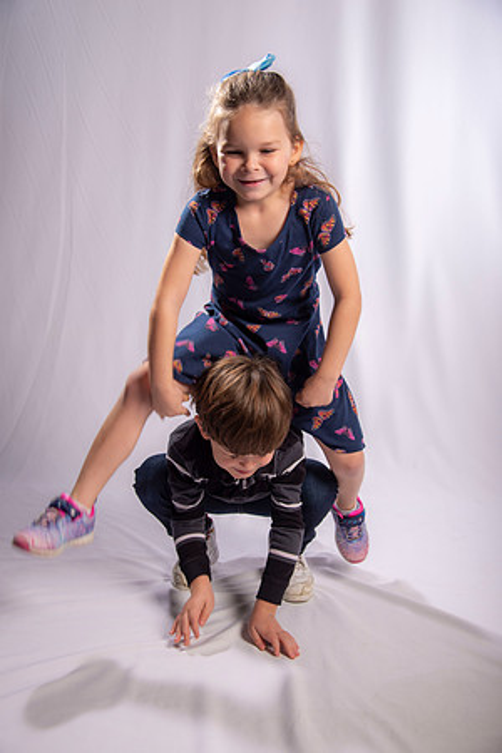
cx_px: 251
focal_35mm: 40
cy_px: 376
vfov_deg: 48.5
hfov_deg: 33.4
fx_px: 837
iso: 125
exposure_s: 1/160
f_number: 5
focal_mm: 40
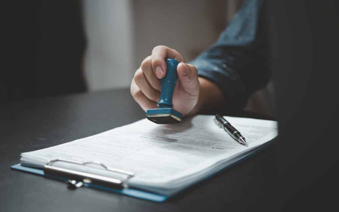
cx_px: 171
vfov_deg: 21.0
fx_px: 573
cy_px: 100
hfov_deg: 33.0
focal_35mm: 62
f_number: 3
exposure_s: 1/80
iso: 400
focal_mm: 60
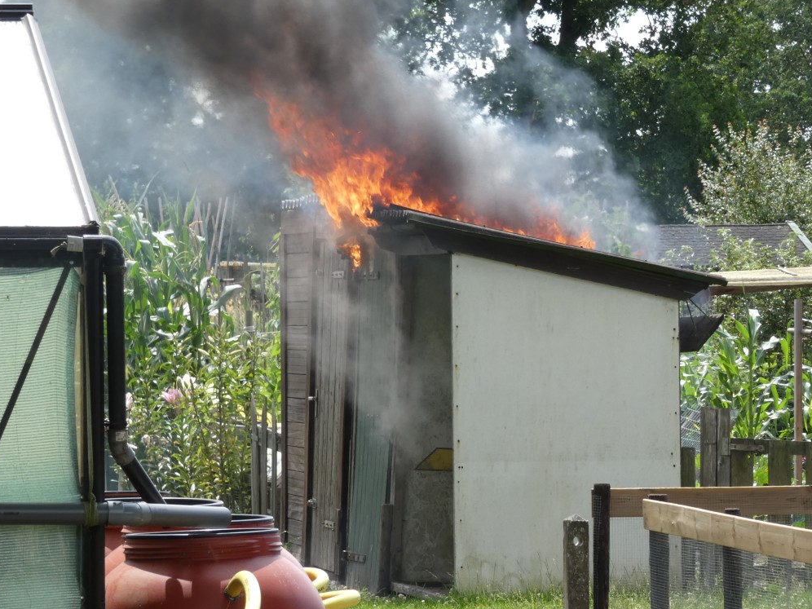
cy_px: 320
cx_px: 501
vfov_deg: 5.8
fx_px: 6005
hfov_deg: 7.7
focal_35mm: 256
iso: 80
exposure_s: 1/160
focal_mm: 31.7
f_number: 5.5
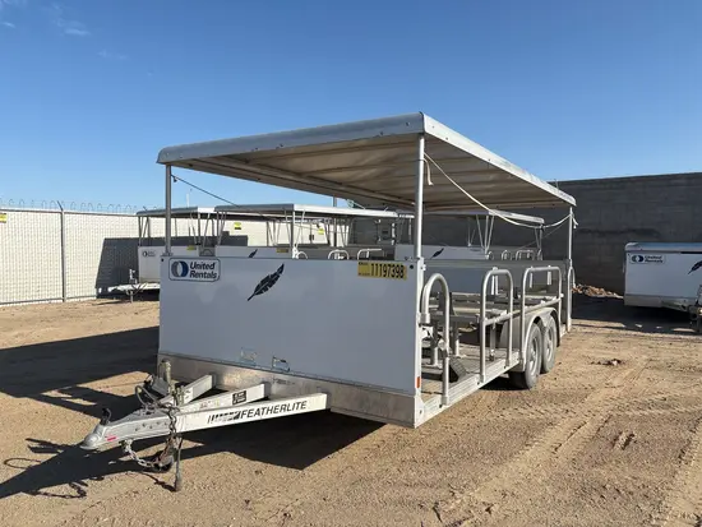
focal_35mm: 26
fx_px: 528
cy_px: 264
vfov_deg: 53.1
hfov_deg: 67.3
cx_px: 351
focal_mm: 5.96
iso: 50
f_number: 1.6
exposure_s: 1/4065
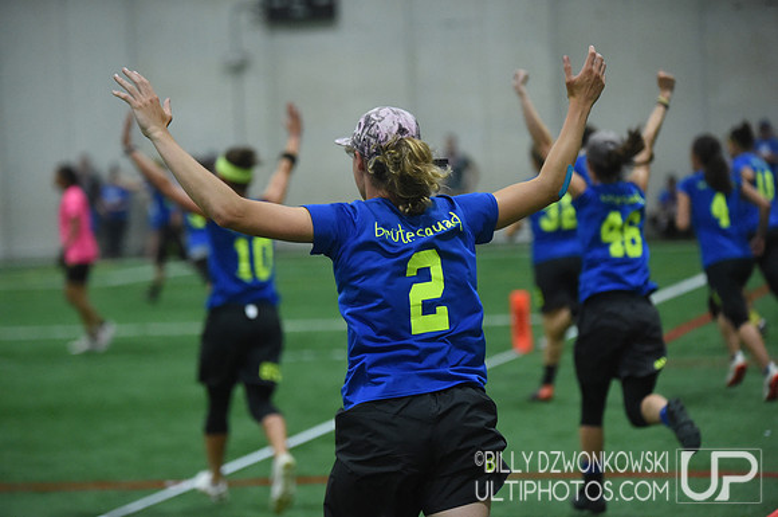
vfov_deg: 10.5
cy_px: 258
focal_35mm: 130
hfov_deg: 15.8
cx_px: 389
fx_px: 2806
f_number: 2.8
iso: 10000
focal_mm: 130
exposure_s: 1/500
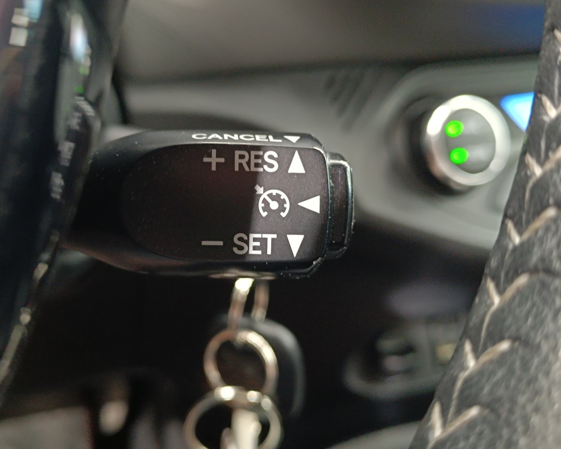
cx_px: 250
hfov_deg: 65.8
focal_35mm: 26
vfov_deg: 54.9
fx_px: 432
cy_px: 218
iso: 1378
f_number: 1.88
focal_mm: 5.59
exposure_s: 1/25
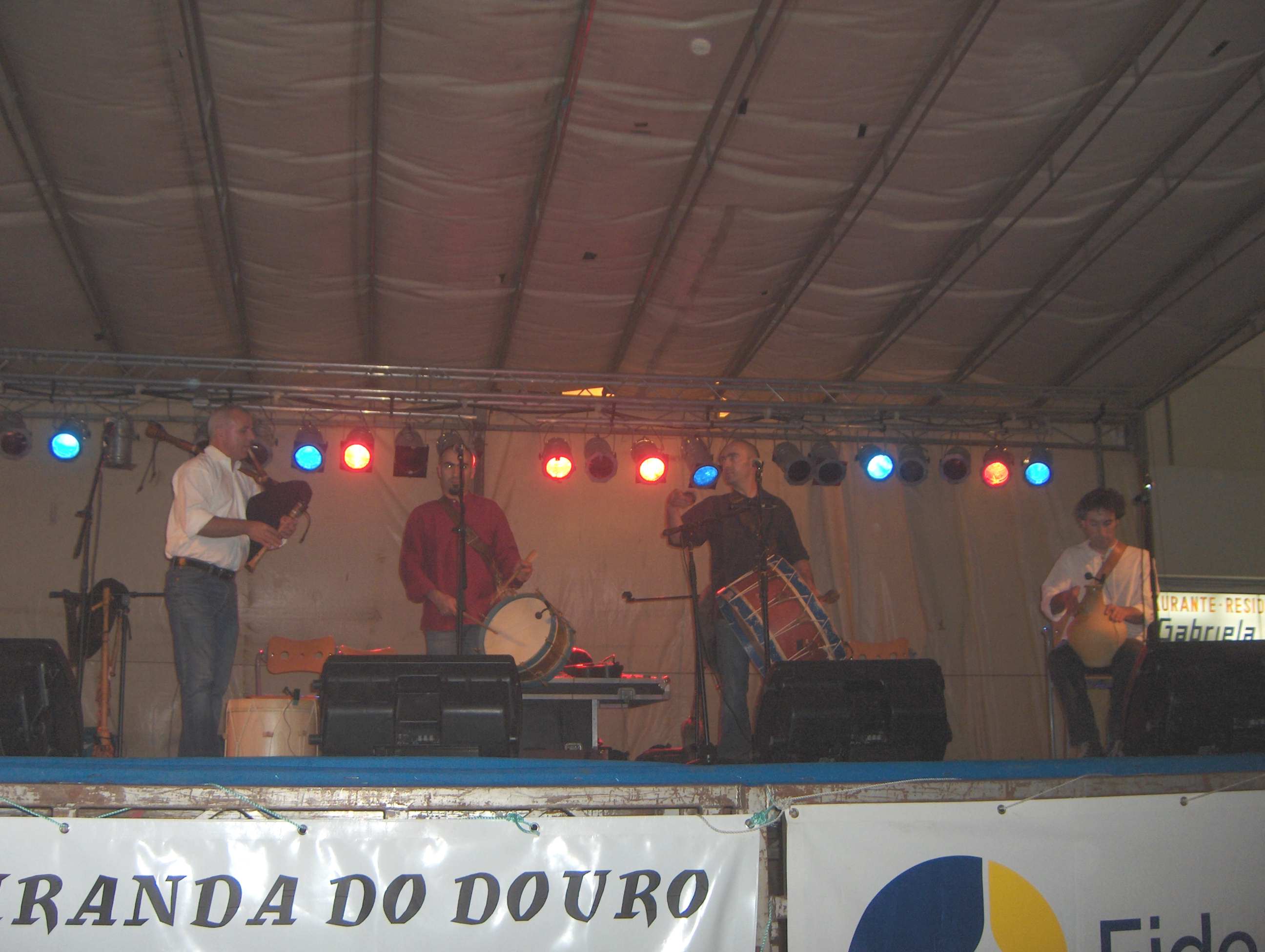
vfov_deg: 36.9
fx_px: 1427
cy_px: 476
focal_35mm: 39
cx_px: 632
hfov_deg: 47.8
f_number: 2.8
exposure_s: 1/60
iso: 100
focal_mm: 8
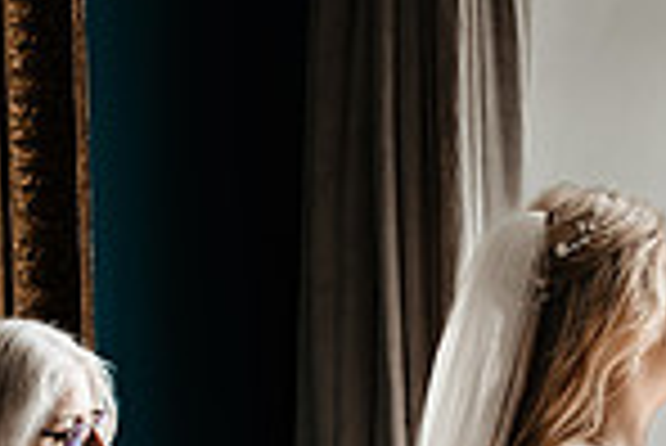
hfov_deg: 14.6
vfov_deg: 9.6
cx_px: 738
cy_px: 755
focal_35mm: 137
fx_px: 2537
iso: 500
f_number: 5
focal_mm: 35
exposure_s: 1/160
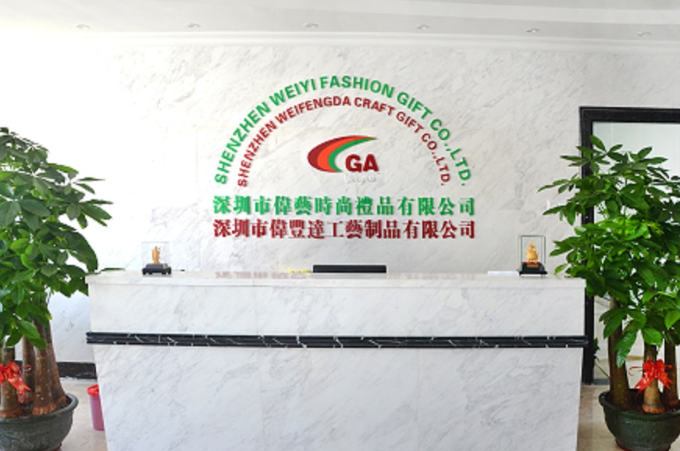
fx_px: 584
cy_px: 230
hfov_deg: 60.4
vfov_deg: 42.2
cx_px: 327
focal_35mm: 31
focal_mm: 18
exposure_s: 1/100
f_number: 5
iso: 400
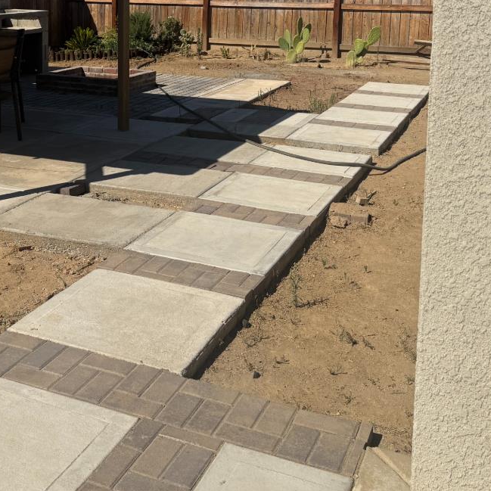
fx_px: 786
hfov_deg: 34.2
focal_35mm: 49
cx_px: 148
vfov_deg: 33.3
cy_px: 71
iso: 80
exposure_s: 1/9091
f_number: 1.78
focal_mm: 6.76
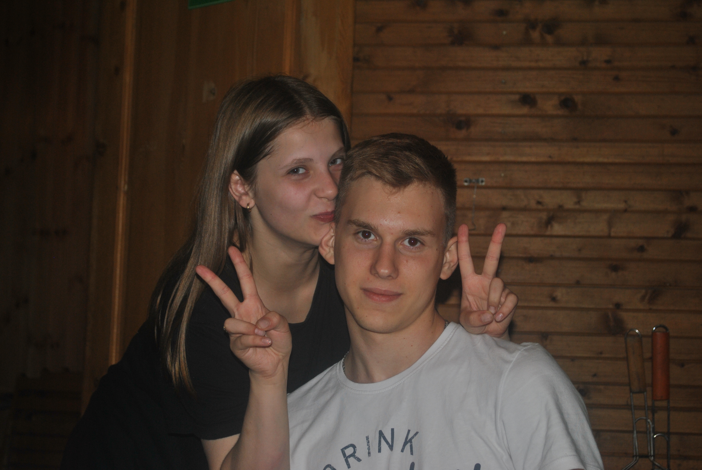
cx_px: 351
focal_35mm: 69
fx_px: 1347
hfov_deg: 29.2
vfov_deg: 19.8
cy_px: 235
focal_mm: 46
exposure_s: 1/60
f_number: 5.3
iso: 200
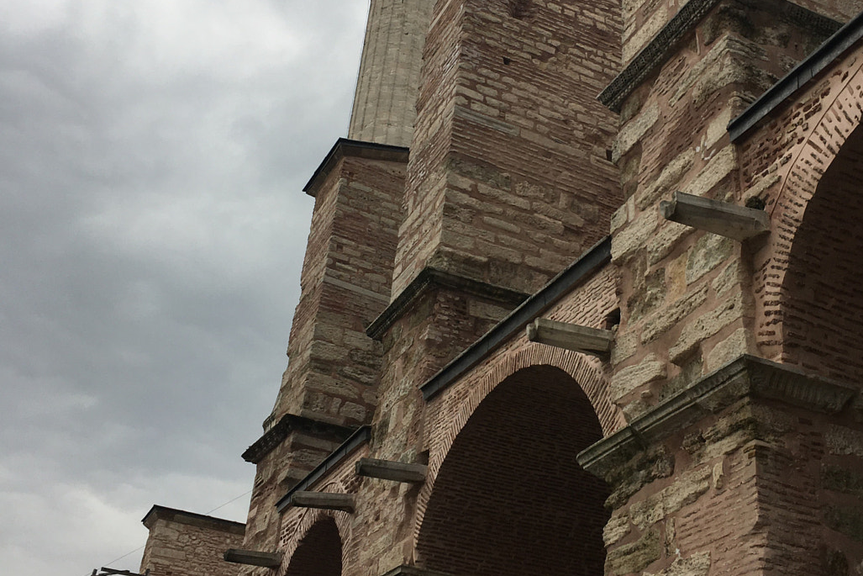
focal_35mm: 47
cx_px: 497
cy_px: 217
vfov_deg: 28.6
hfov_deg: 41.8
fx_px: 1127
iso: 25
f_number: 2.2
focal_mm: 4.15
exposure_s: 1/364
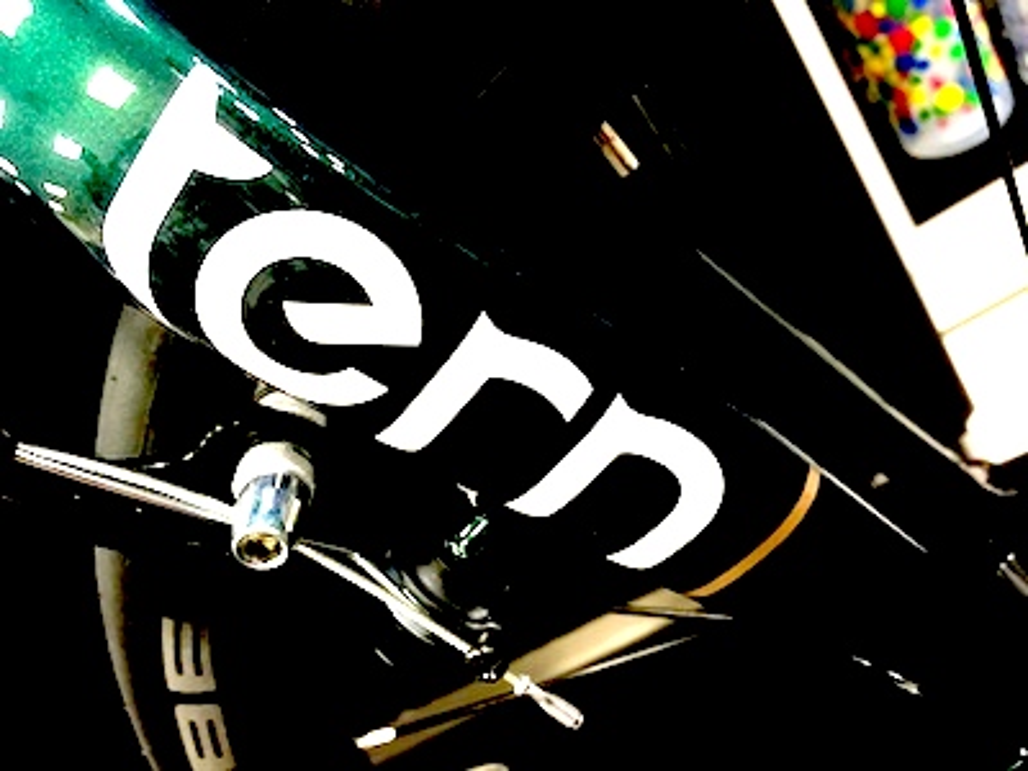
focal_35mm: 29
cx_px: 514
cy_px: 386
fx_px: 861
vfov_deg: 48.2
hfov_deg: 61.7
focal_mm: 4.15
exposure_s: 1/30
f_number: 2.2
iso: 160
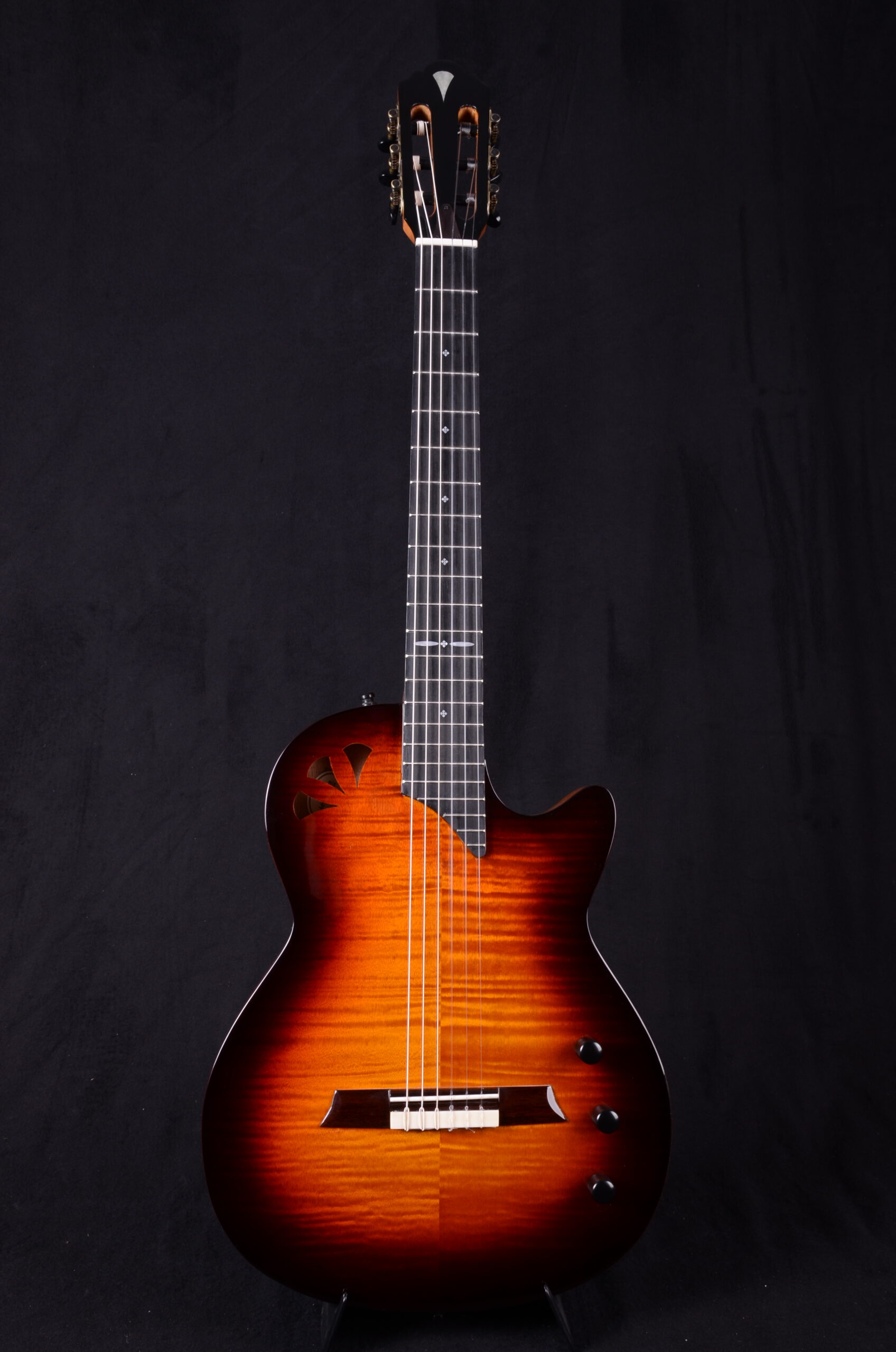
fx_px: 1406
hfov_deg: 35.3
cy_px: 676
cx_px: 448
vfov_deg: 51.4
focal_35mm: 38
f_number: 11
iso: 200
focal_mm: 25
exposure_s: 1/200
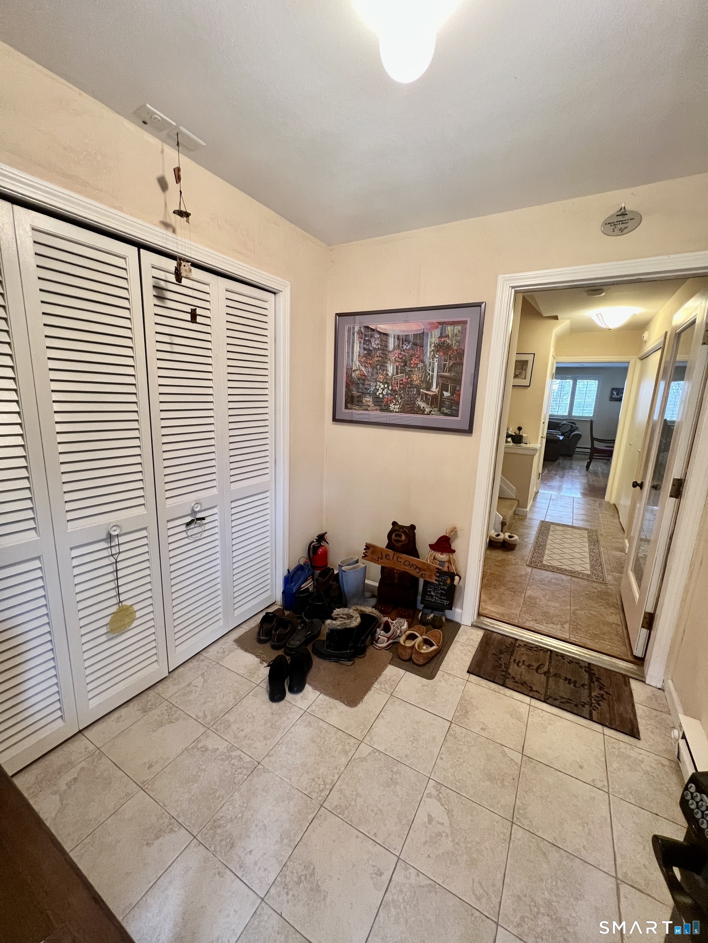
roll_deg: -1.5
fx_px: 355
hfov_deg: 89.9
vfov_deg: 106.2
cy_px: 472
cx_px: 354
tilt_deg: -9.6
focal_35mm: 13
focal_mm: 1.57
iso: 320
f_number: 1.8
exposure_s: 1/60
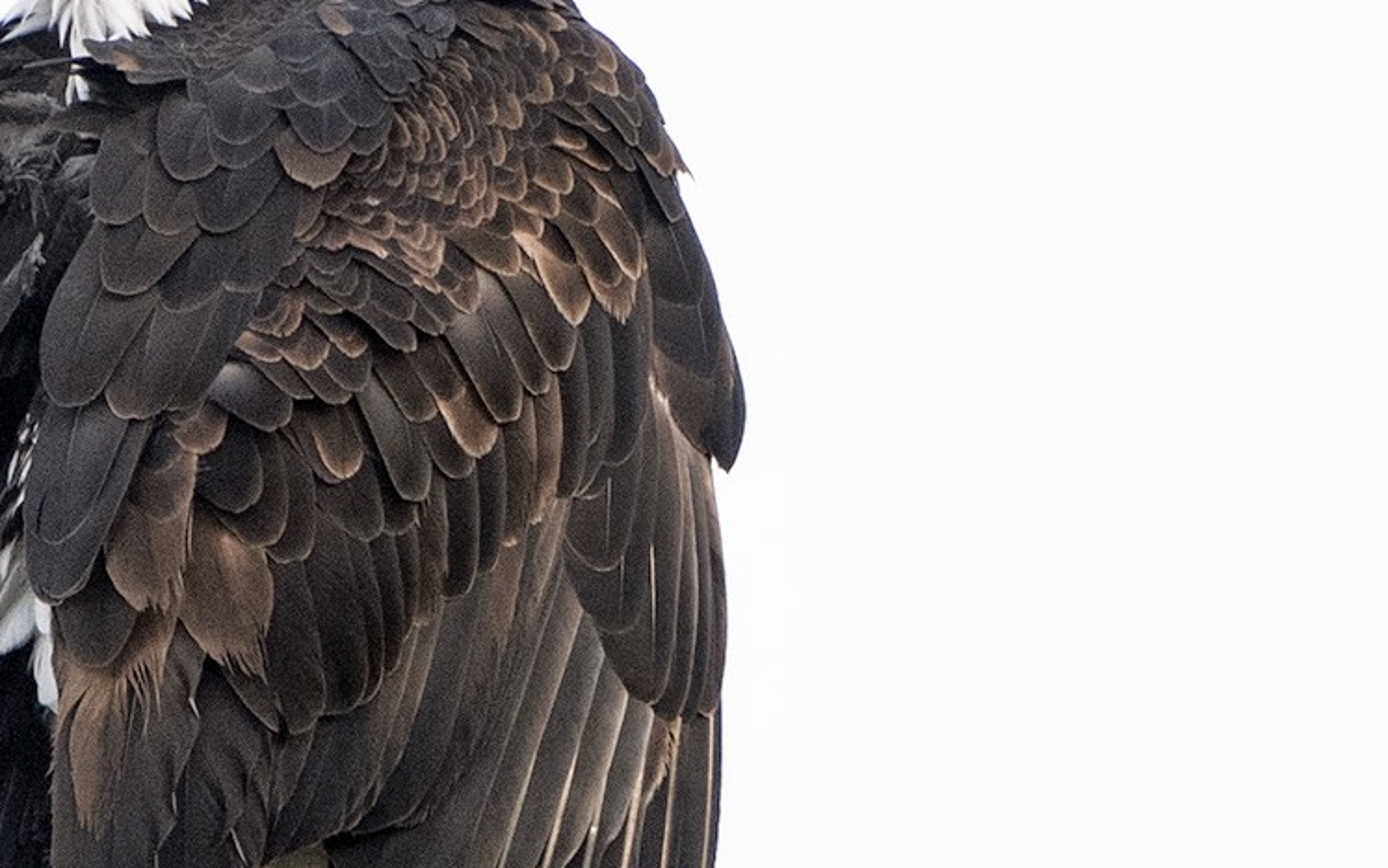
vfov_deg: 0.8
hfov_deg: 1.3
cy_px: 500
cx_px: -6
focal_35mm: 1571
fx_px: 59431
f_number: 5.6
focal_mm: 600
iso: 250
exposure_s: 1/400
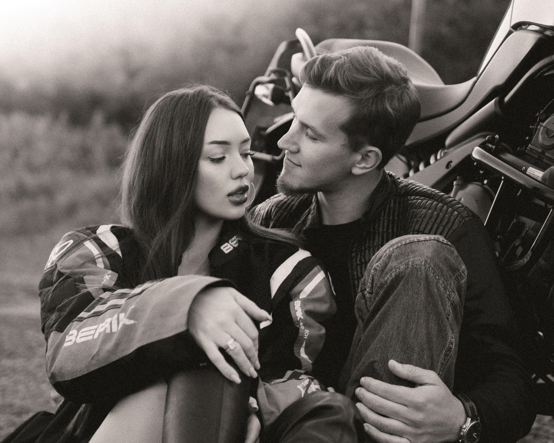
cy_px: 235
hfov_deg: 25.6
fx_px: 1217
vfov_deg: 20.6
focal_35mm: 74
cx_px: 272
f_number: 2.8
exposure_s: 1/200
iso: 500
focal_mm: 59.2
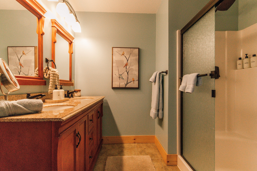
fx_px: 107
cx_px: 128
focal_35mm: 15
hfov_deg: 100.4
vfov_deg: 77.3
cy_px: 86
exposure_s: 1/60
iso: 4000
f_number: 13
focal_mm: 15
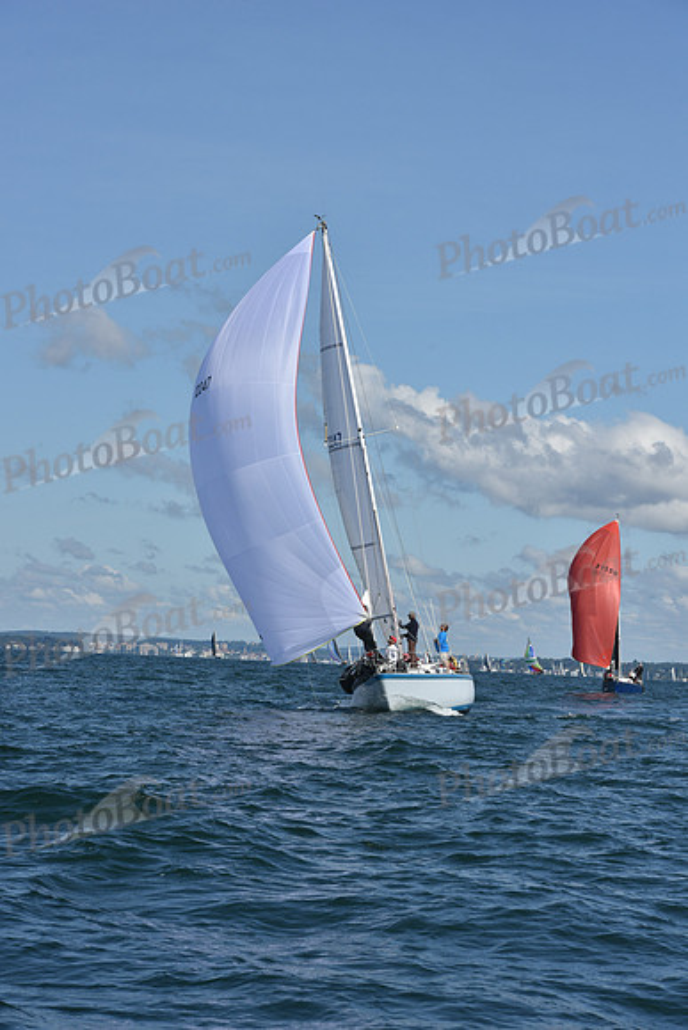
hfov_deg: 13.7
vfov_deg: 20.4
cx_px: 344
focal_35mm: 100
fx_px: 2865
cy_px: 515
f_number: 9
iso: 250
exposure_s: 1/1250
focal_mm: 100
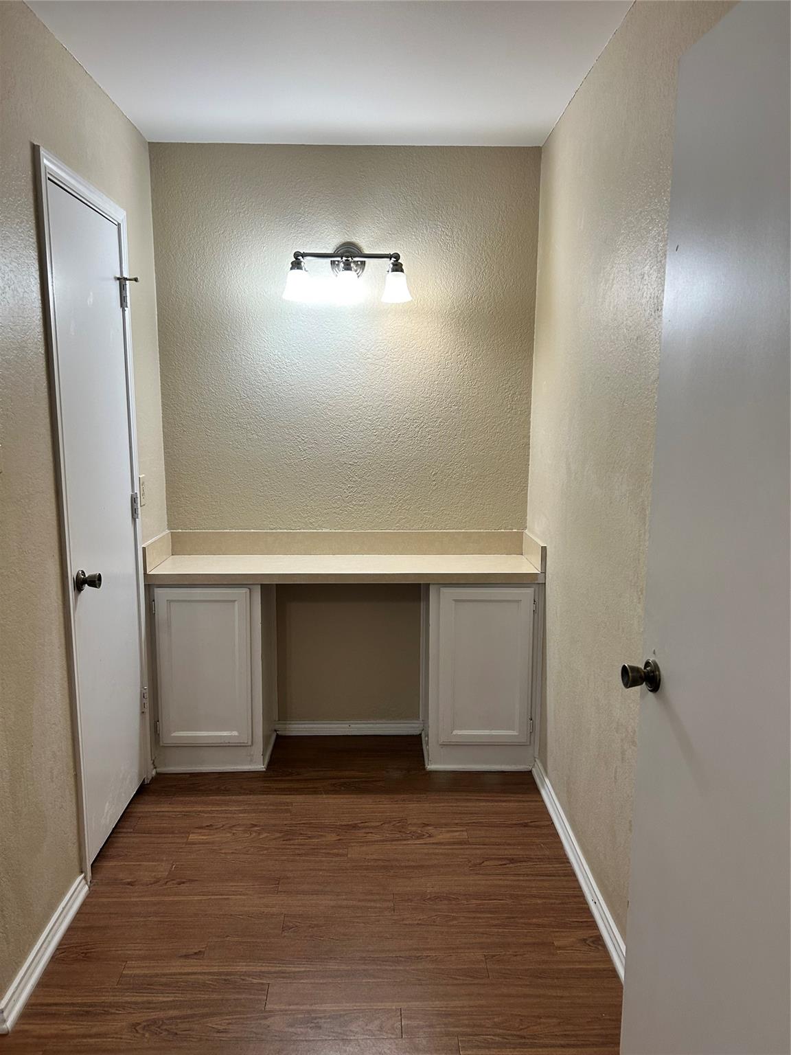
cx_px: 396
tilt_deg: -9.7
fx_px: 792
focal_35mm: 26
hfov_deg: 53.1
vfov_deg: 67.3
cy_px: 528
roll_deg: -1.0
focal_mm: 5.7
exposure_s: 1/120
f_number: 1.5
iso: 125
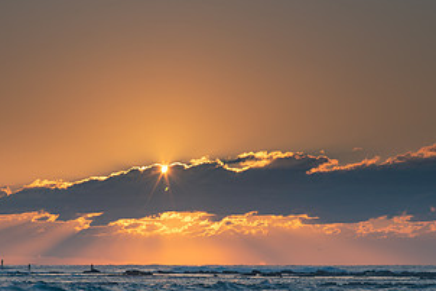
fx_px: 2409
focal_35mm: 199
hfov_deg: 10.3
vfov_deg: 6.9
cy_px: 256
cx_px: 184
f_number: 13
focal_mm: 98
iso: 31
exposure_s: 1/13
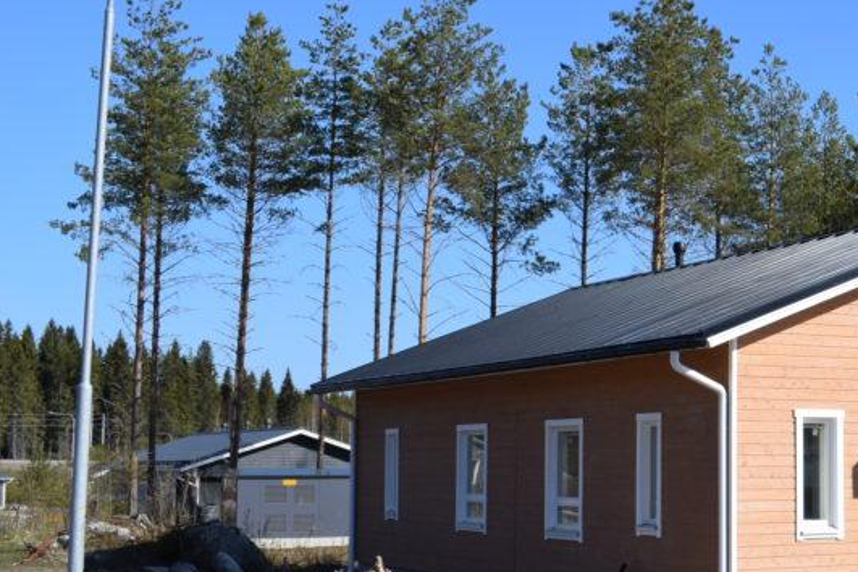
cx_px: 927
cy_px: 320
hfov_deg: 26.3
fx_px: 1695
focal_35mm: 71
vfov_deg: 19.1
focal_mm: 21
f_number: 10
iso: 200
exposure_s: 1/400
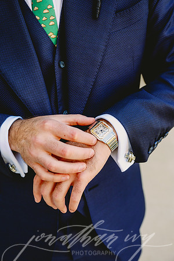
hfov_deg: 32.6
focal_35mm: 41
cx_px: 87
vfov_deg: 47.4
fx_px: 297
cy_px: 130
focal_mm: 41
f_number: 4
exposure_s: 1/500
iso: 500
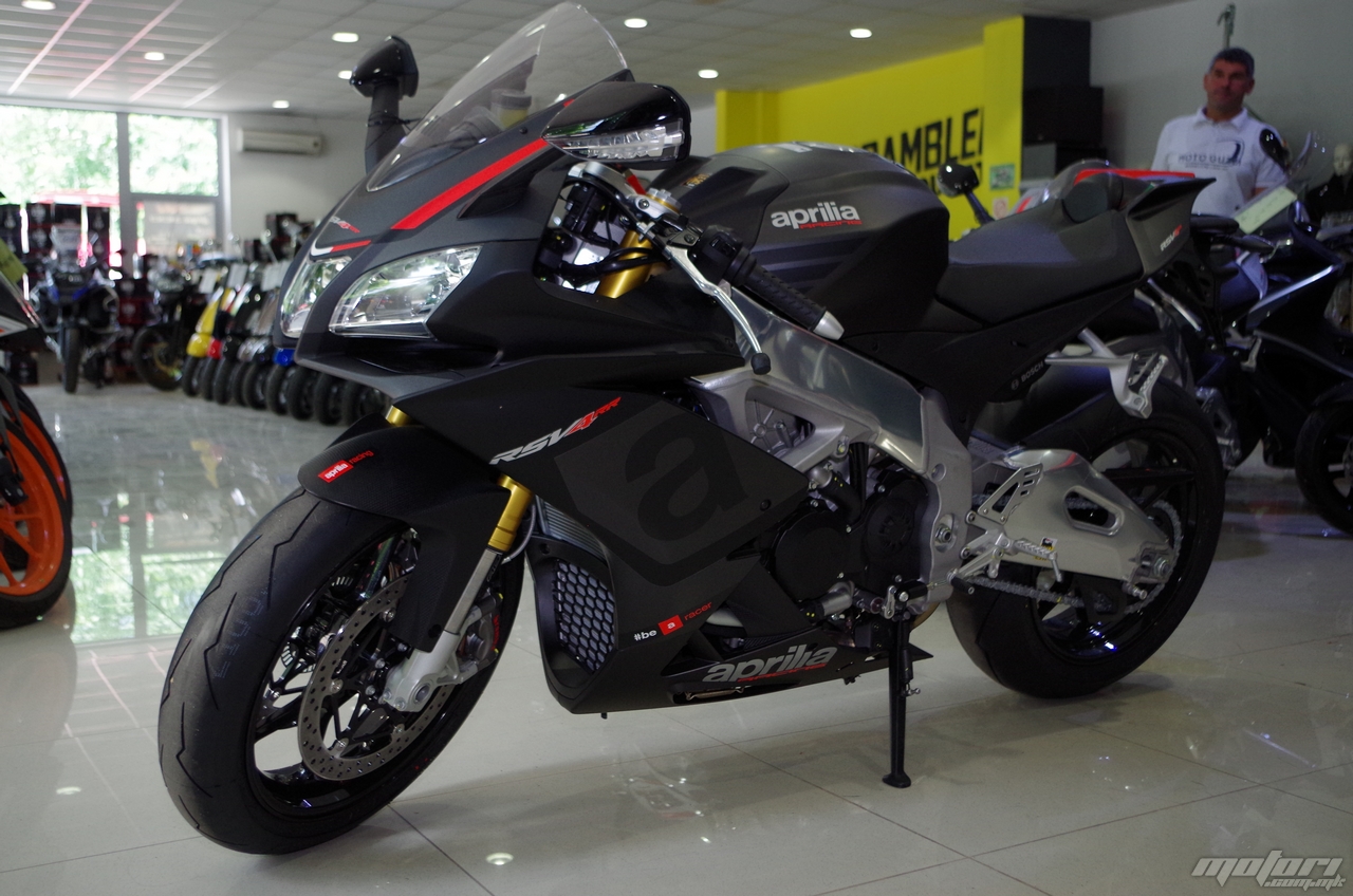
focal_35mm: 39
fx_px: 1463
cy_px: 448
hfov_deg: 49.6
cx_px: 676
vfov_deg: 34.1
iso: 800
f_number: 4
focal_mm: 26.25
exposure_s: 1/160
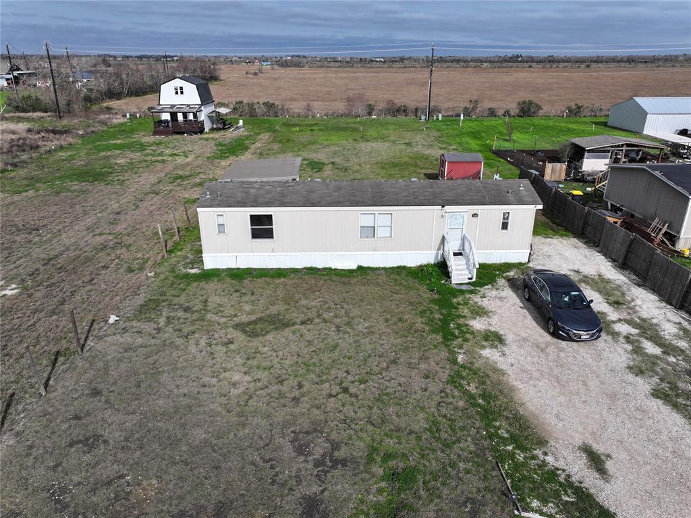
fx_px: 479
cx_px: 346
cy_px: 259
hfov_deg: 71.6
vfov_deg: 56.8
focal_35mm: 24
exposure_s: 1/3200
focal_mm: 12.29
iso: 120
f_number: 2.8
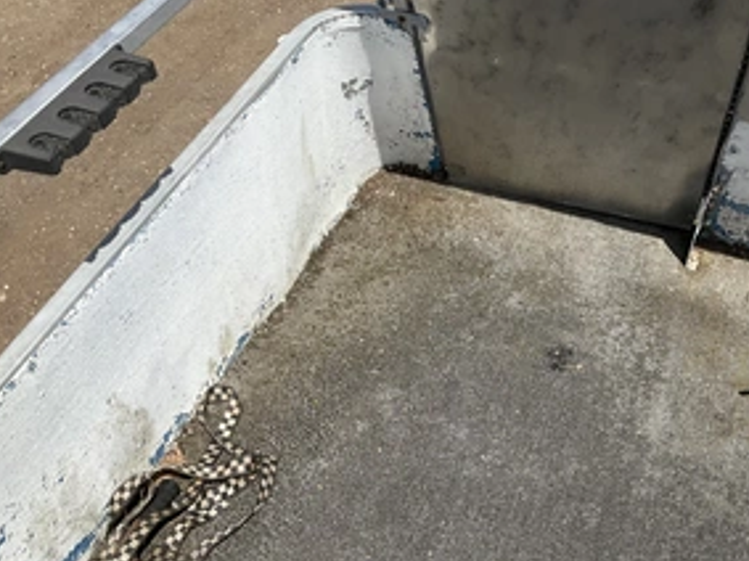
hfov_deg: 45.2
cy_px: 204
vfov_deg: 34.9
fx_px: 887
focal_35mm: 41
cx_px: 492
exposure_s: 1/2141
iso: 25
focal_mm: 3
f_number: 1.8
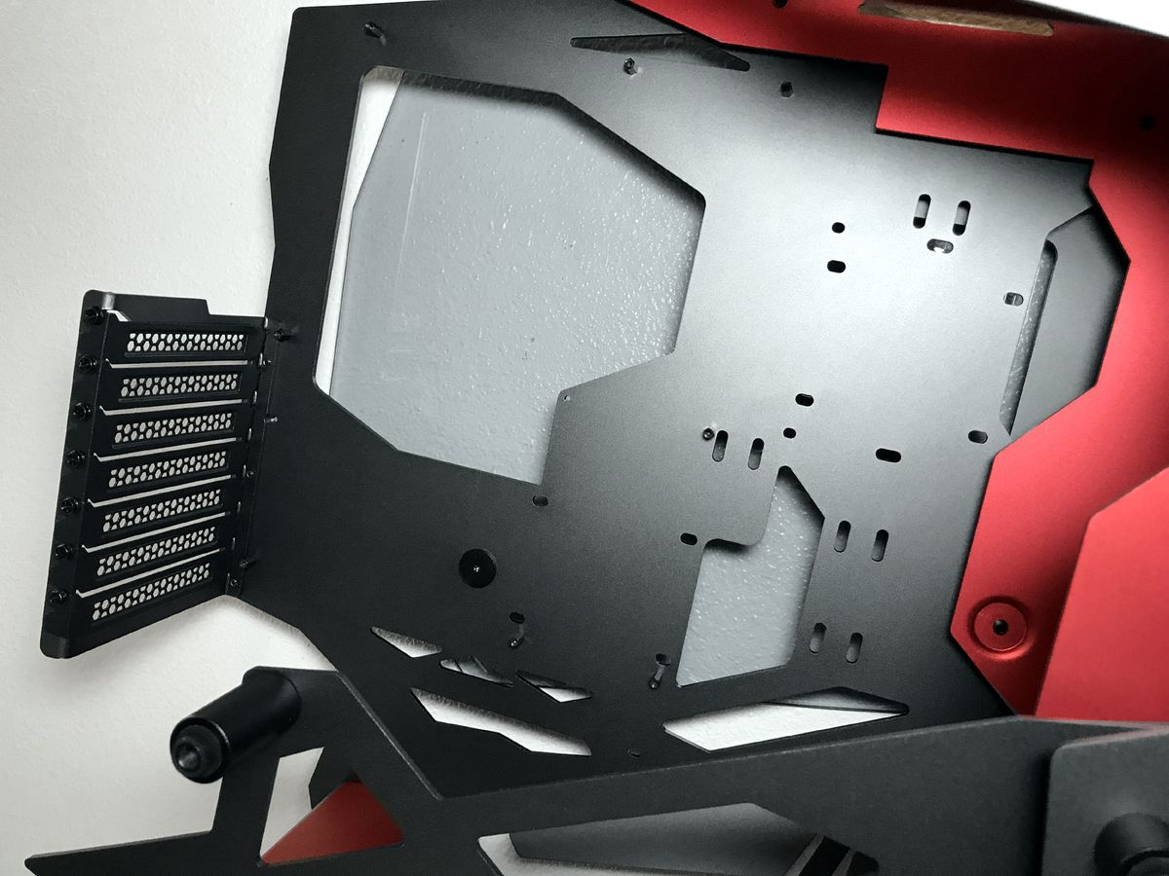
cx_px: 584
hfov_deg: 63.4
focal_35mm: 28
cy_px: 438
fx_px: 946
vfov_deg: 49.7
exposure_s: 1/30
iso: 32
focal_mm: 3.99
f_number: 1.8
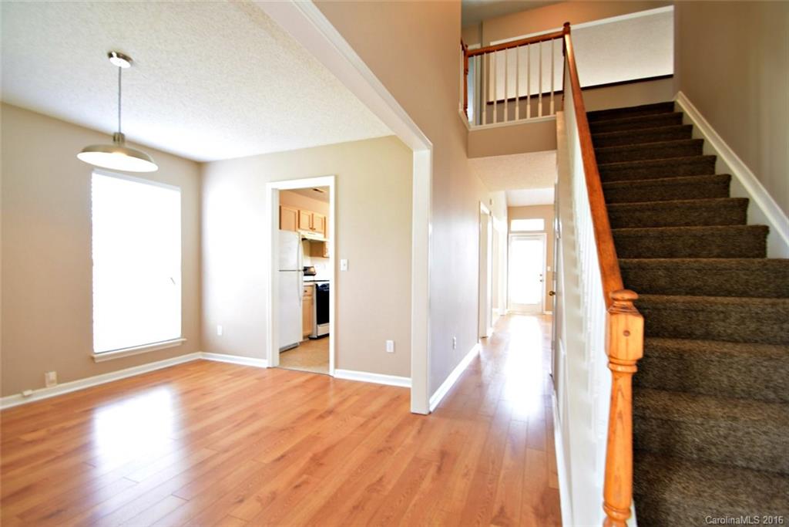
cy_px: 264
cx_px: 394
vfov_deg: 77.3
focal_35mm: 15
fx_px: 329
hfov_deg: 100.4
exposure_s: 1/6
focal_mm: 10
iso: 100
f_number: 4
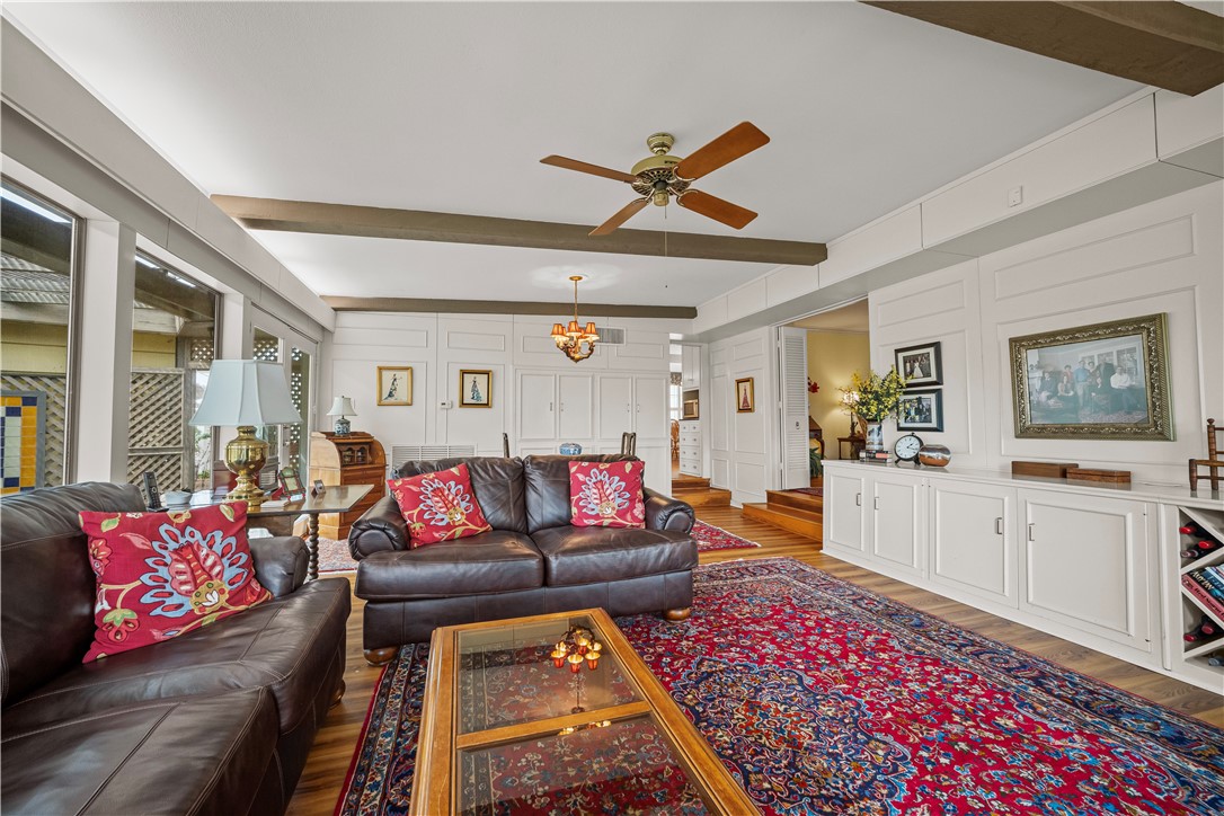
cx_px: 612
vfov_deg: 83.3
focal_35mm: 14
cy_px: 408
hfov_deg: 106.3
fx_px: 459
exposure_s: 1/10
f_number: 4.5
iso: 1600
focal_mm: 9
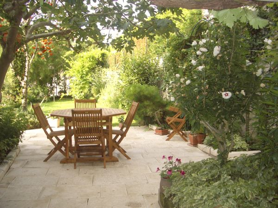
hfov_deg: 52.6
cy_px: 104
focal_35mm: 35
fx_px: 281
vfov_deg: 40.7
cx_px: 139
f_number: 2.6
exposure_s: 1/200
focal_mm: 5.8
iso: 100
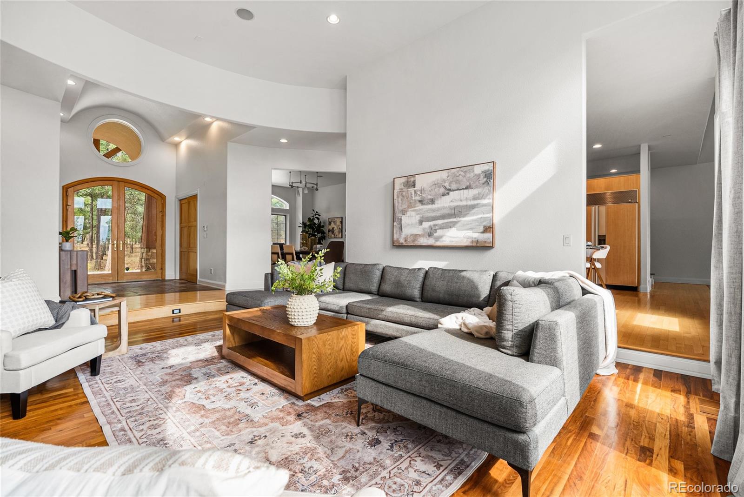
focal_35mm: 16
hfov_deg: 96.7
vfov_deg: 73.8
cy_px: 248
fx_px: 331
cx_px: 372
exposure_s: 1/6
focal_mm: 16
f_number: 8
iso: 200
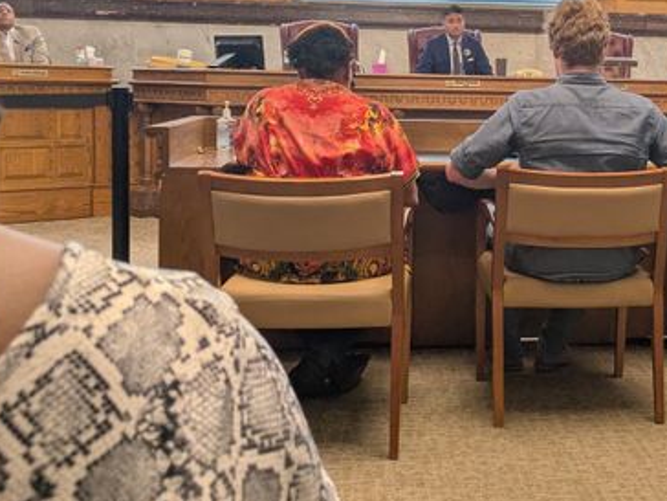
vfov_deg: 26.2
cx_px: 533
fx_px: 1060
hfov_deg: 33.9
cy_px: 126
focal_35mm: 55
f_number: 1.89
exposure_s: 1/120
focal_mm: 5.43
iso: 85
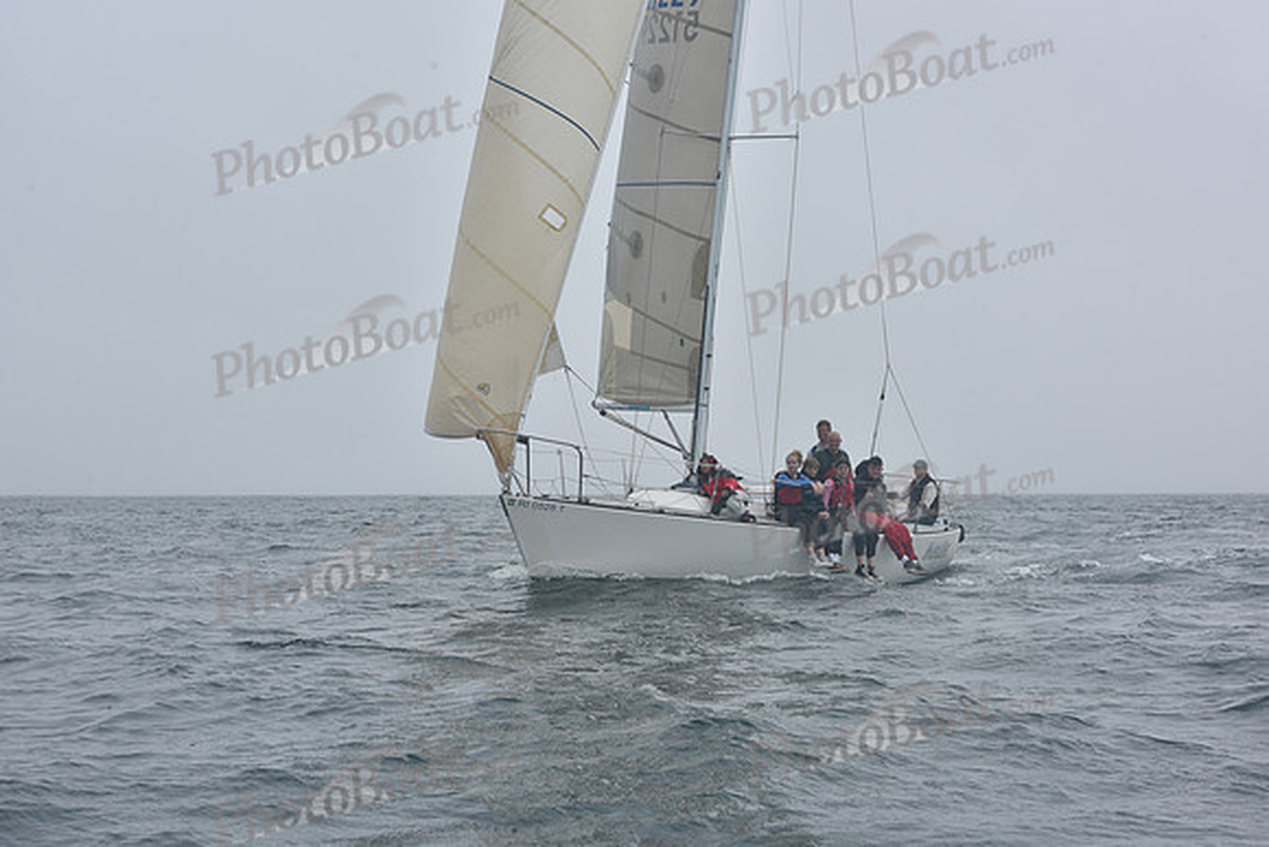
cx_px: 634
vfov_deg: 19.5
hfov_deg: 28.8
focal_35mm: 70
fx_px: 2468
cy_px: 424
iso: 250
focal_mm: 70
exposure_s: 1/800
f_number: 11
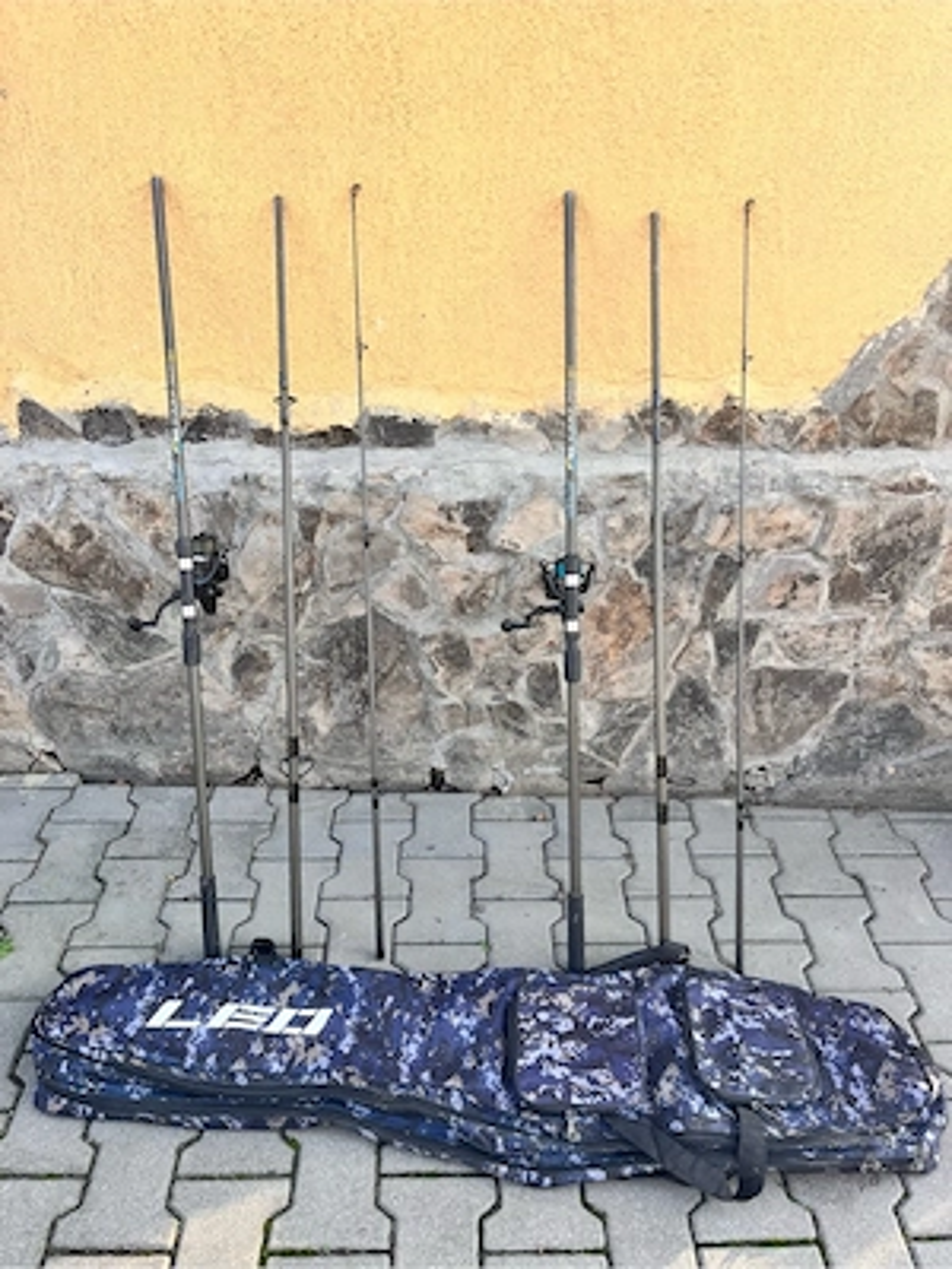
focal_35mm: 26
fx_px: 953
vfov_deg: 67.3
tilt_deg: -32.2
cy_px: 634
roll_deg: +1.0
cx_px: 476
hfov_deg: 53.1
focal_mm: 5.1
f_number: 1.6
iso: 32
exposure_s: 1/151
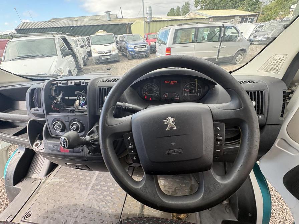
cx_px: 150
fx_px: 121
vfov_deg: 85.7
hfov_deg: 102.1
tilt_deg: -27.8
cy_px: 112
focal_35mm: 14
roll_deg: +6.2
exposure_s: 1/130
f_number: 2.2
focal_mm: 2.22
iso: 125
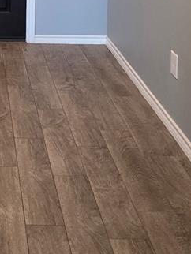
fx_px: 456
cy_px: -85
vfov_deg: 26.1
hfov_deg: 21.9
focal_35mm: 62
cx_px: -39
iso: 500
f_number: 1.9
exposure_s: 1/60
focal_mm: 2.2
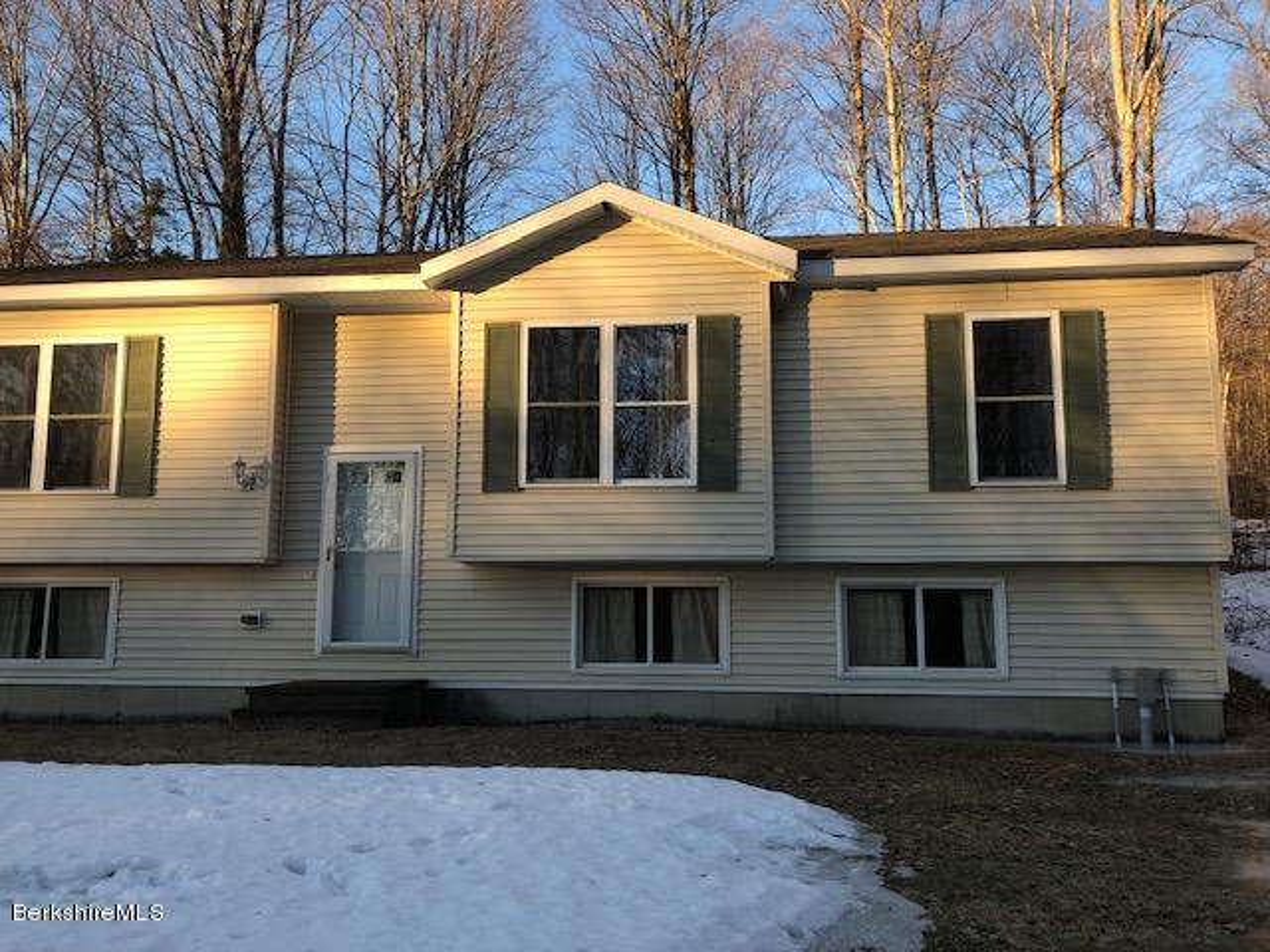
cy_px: 476
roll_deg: -0.9
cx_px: 635
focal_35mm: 28
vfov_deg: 49.7
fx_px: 1027
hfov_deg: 63.4
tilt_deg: +5.4
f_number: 1.8
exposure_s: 1/228
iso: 20
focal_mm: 3.99
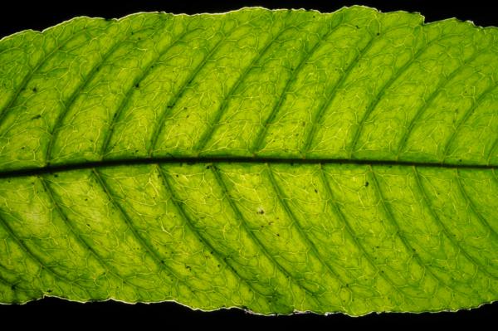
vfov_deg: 15.2
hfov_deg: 22.6
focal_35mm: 90
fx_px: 1244
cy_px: 166
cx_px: 249
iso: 200
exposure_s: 1/60
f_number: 36
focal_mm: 60
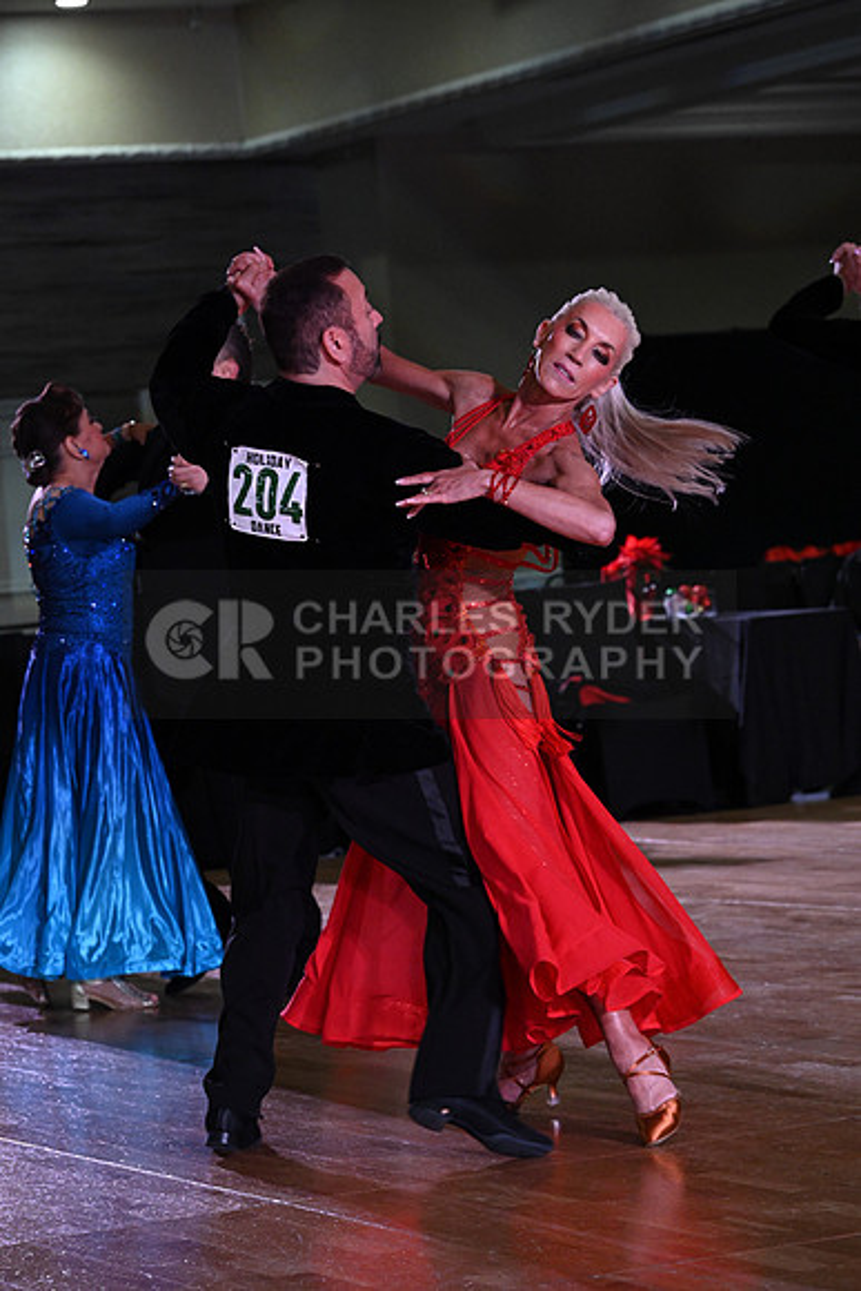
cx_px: 430
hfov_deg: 11.9
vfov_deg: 17.8
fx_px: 4123
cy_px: 646
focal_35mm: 115
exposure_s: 1/320
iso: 5000
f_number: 7.1
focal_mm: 115
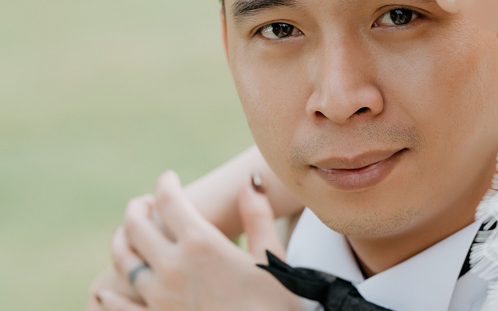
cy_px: 215
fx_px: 3325
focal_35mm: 245
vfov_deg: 5.4
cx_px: 369
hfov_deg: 8.6
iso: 100
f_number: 2.5
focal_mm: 85
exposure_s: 1/400
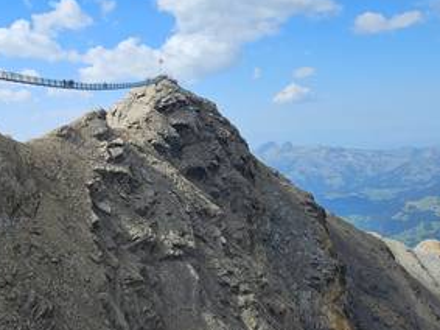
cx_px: 81
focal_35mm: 39
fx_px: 496
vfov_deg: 36.8
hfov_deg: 45.2
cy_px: 148
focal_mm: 5.4
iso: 25
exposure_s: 1/1910
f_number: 1.8
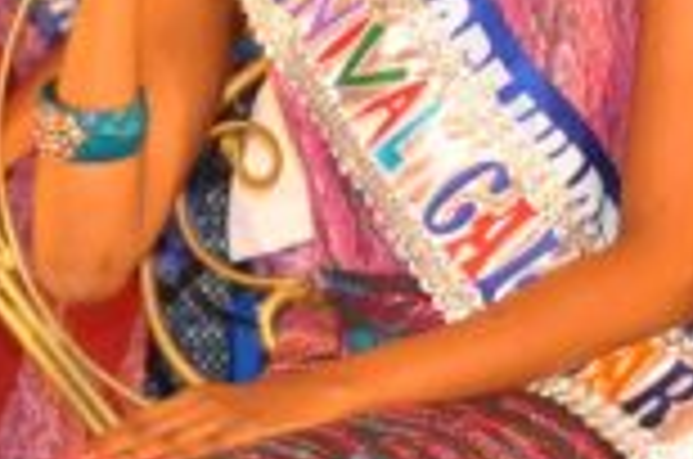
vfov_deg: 3.3
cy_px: -459
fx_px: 7857
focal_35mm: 409
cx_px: 576
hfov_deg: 5.0
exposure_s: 1/60
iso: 800
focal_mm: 50
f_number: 5
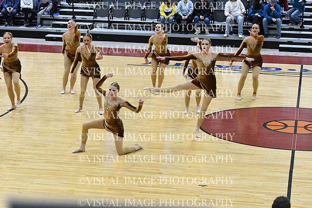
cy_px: 104
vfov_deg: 12.9
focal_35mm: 106
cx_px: 156
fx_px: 918
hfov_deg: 19.3
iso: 5000
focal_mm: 70
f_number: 4
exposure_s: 1/400
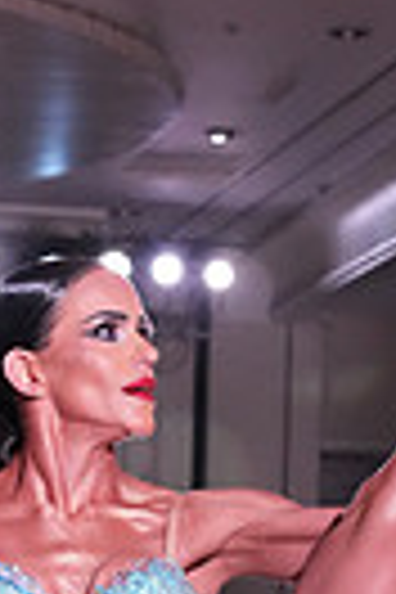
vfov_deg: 9.2
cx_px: 128
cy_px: 810
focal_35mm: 219
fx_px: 3613
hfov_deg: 6.3
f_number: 5
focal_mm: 50
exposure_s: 1/320
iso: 6400
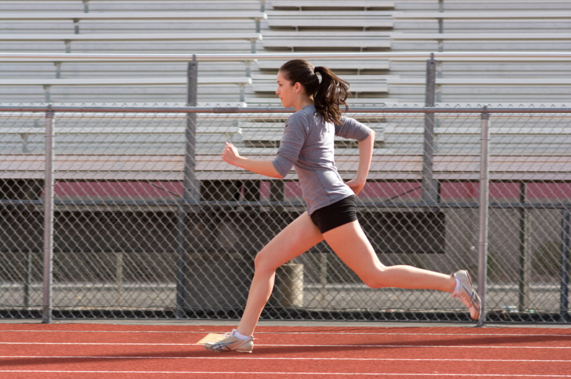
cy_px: 190
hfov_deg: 13.1
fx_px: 2495
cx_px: 286
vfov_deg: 8.7
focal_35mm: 158
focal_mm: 105
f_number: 5
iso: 100
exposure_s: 1/500
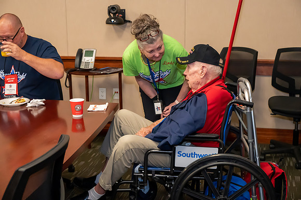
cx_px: 150
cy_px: 100
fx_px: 476
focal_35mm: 57
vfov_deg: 23.8
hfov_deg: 35.1
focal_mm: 57
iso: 12800
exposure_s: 1/160
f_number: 5.6
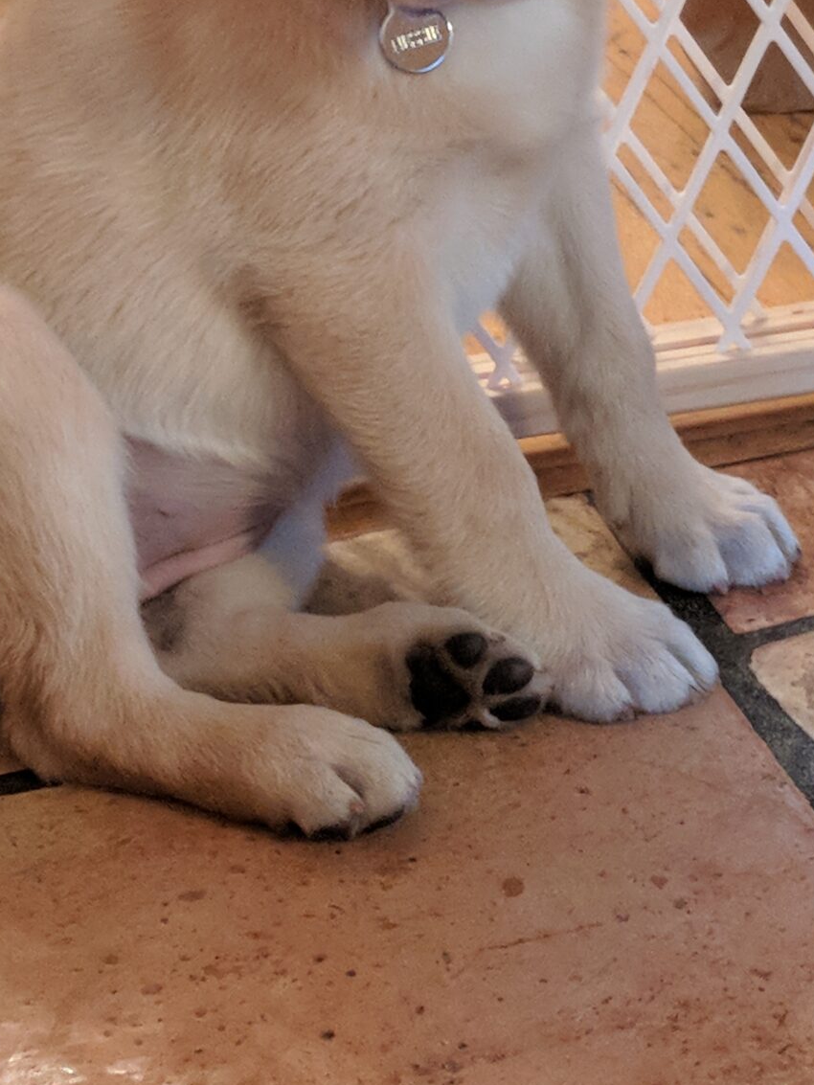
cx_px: 398
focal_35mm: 47
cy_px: 147
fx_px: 1473
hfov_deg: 30.9
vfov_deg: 38.2
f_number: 2
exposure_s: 1/30
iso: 849
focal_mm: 4.67
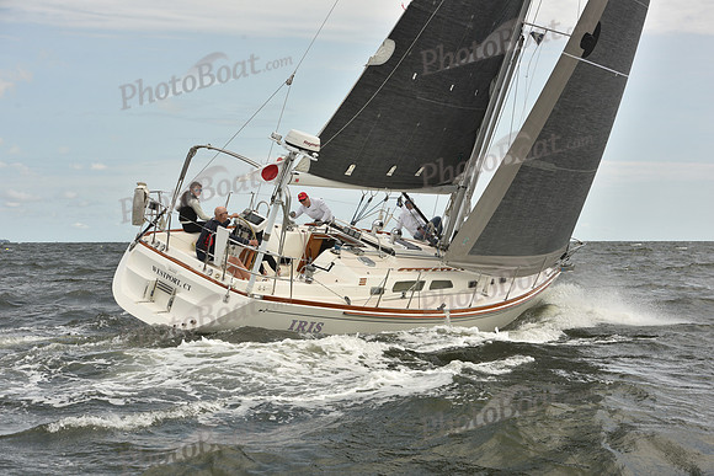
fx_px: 1389
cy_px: 238
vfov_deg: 19.5
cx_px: 357
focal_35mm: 70
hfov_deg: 28.8
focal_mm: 70
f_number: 9
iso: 250
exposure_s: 1/800
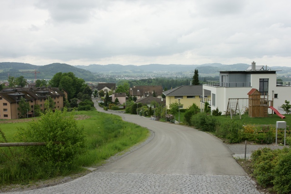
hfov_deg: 53.1
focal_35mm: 36
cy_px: 97
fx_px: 291
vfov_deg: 36.9
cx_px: 146
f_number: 9
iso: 200
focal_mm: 24
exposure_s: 1/160
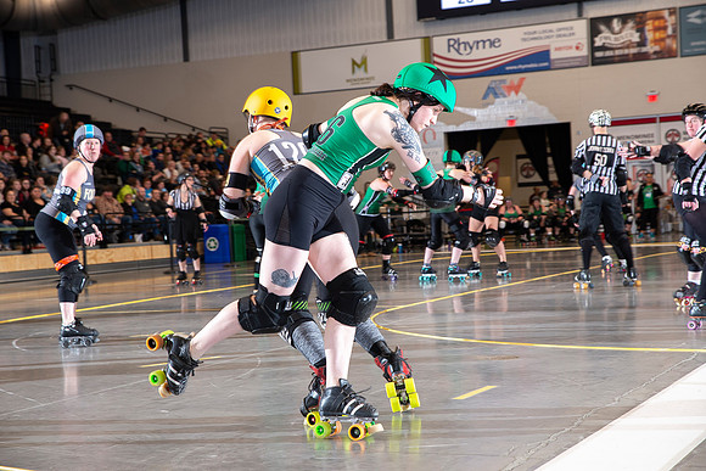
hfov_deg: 28.8
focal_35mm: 70
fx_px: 1373
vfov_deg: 19.5
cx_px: 353
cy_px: 236
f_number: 6.3
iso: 640
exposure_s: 1/160
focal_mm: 70
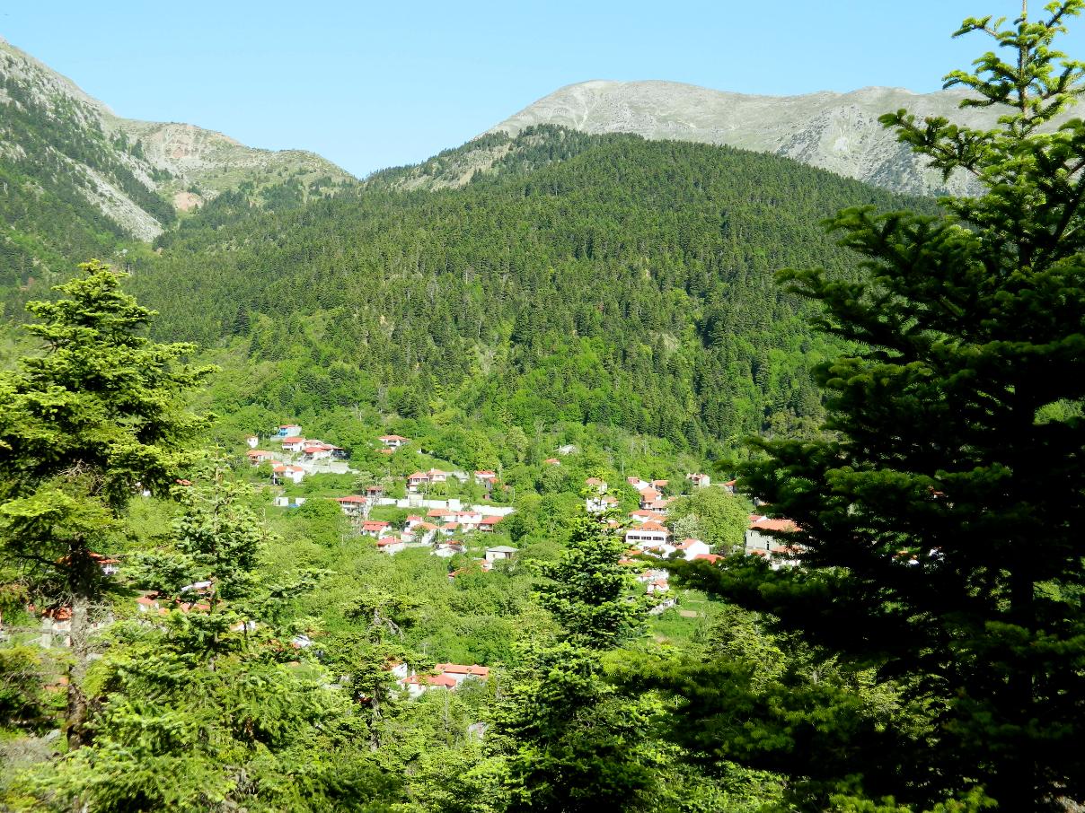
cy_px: 406
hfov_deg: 45.8
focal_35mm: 41
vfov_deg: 35.1
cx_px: 542
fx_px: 1285
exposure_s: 1/400
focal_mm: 7.3
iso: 80
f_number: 3.5
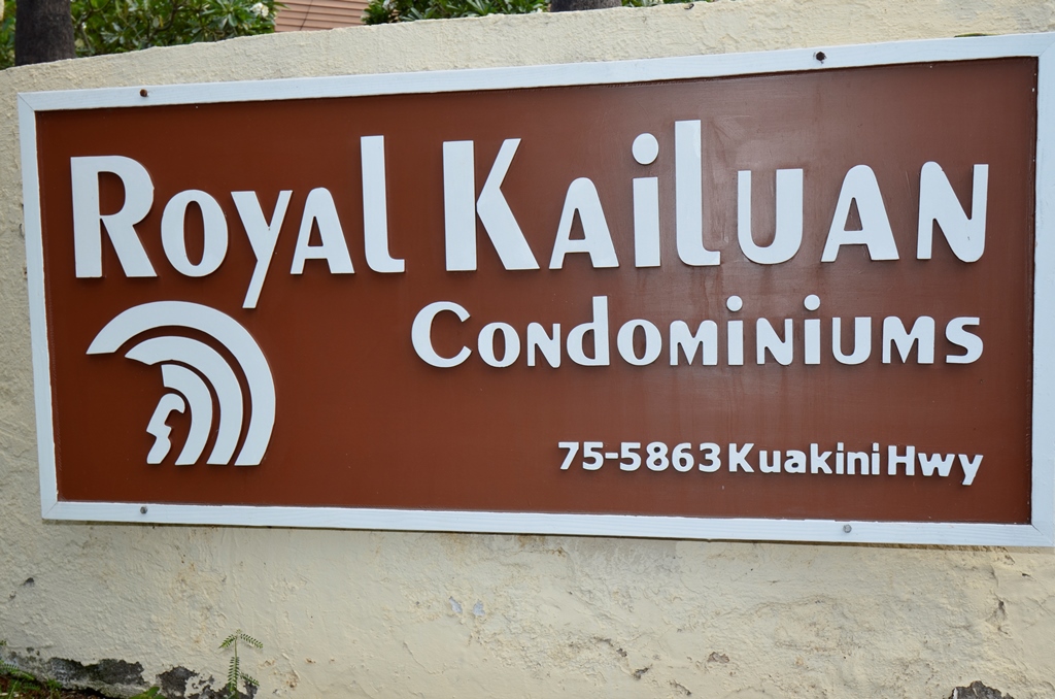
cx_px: 528
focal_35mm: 33
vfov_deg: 39.8
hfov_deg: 57.3
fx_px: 965
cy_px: 350
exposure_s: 1/200
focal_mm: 22
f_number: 10
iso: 160
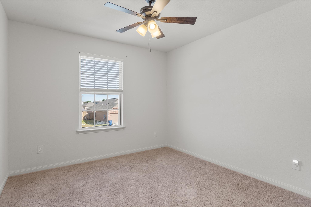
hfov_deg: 86.9
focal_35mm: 19
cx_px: 156
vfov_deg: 64.5
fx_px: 164
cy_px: 104
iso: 500
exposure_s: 1/8
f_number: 8
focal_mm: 19
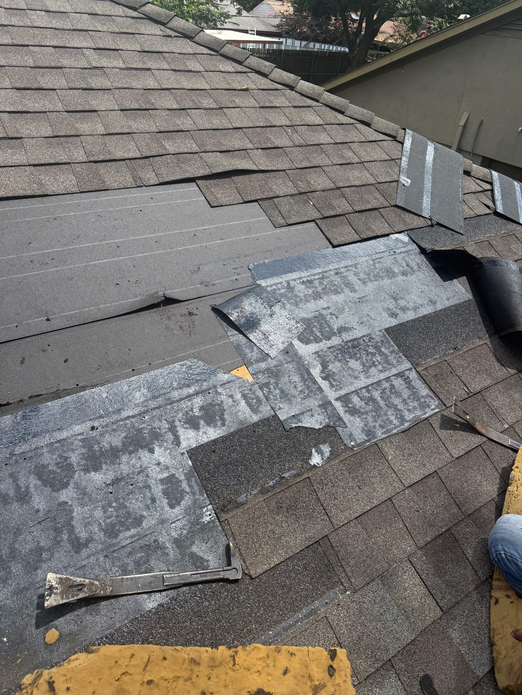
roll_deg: -3.5
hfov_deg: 56.8
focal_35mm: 24
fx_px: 483
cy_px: 348
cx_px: 261
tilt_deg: -32.5
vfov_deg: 71.6
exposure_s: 1/3953
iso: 100
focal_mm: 6.76
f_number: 1.78
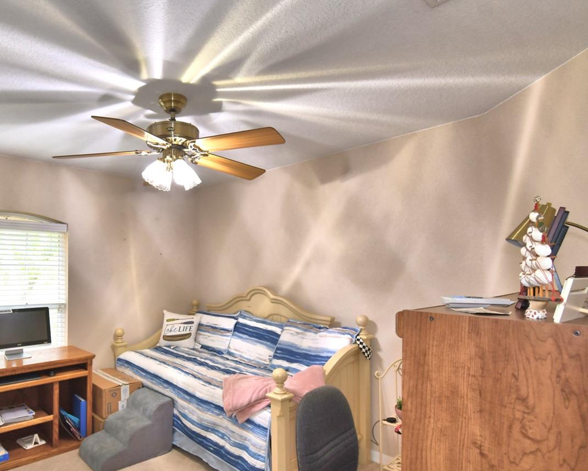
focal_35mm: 21
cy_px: 266
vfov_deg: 65.3
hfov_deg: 75.9
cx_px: 211
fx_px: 366
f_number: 4.5
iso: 250
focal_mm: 10
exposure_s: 1/30
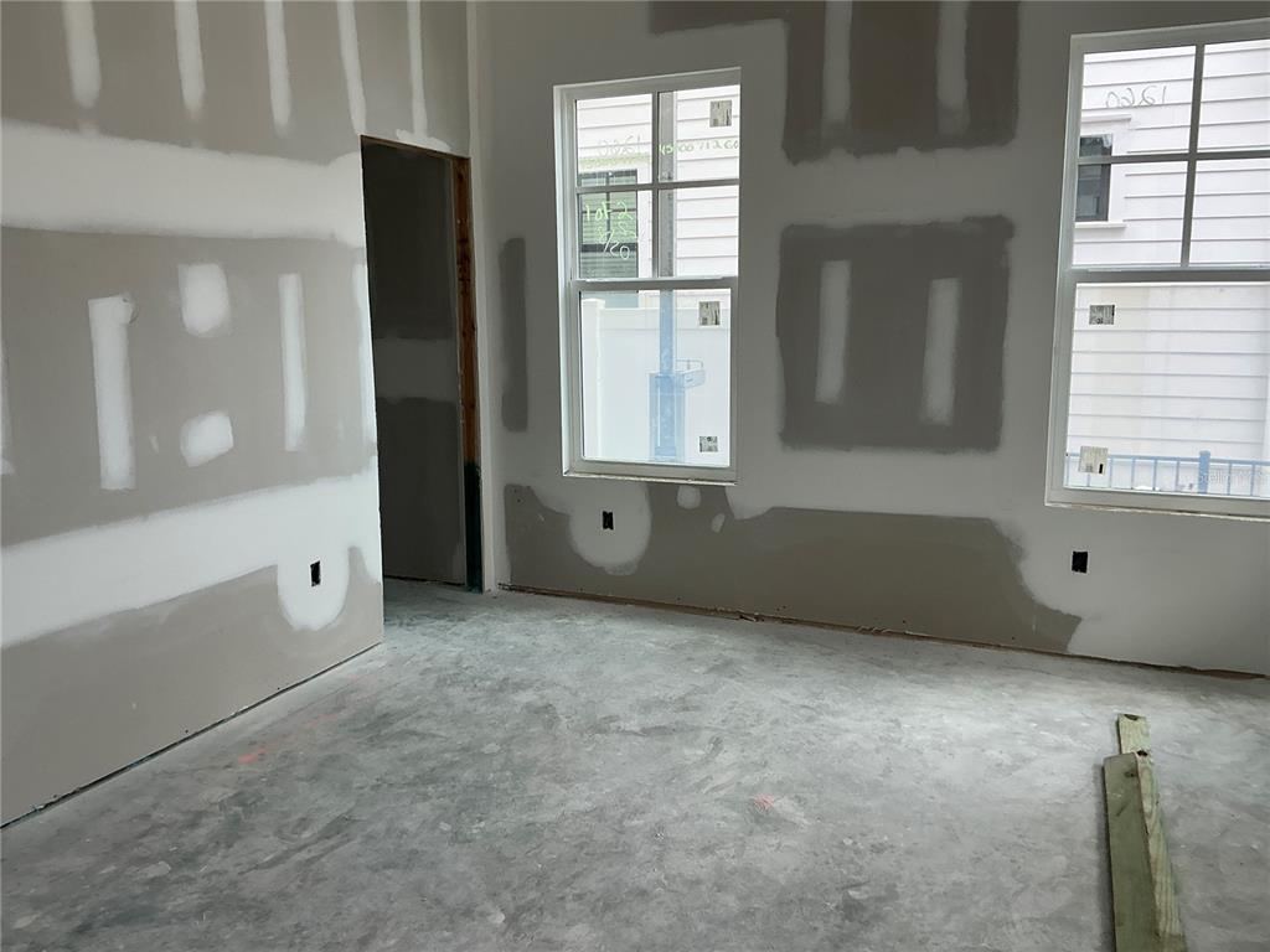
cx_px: 635
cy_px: 476
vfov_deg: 49.7
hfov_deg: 63.4
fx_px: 1027
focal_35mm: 28
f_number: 1.8
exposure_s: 1/122
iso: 50
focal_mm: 3
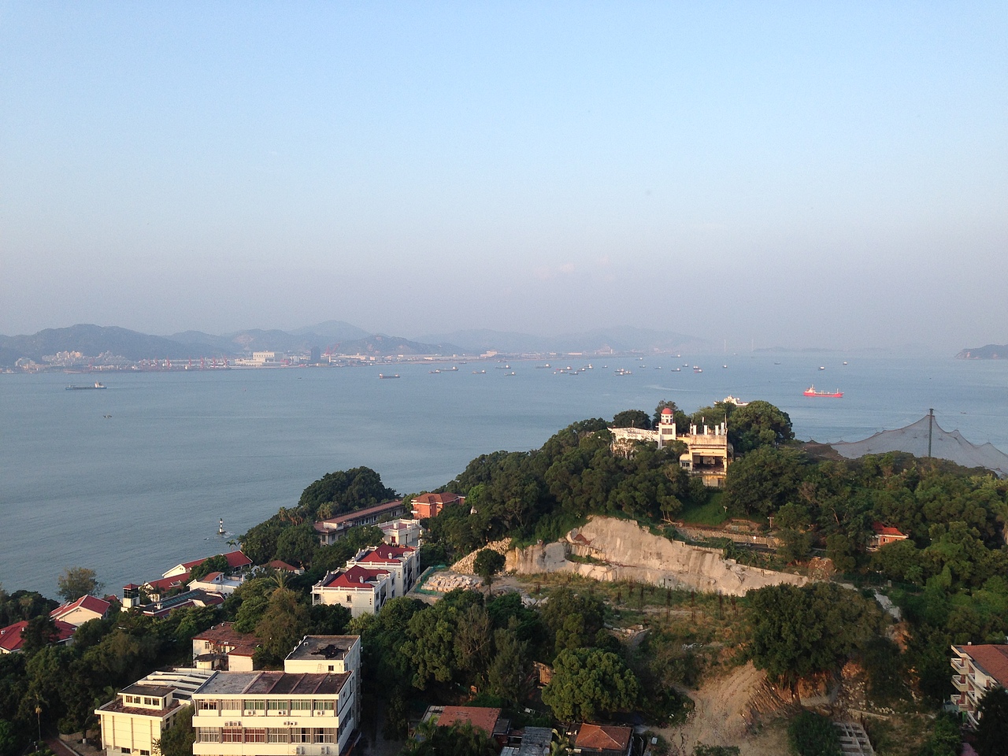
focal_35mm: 33
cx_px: 504
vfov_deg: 42.9
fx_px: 961
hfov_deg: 55.4
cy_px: 378
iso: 50
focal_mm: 4.13
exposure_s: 1/393
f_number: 2.4
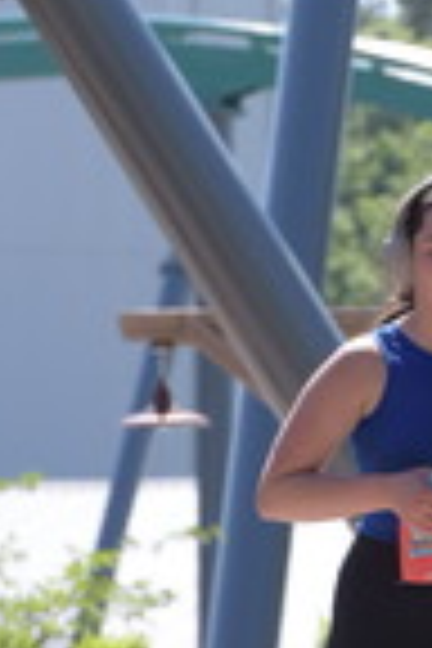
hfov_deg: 1.8
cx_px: 443
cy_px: 90
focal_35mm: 762
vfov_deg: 2.7
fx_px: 13715
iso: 800
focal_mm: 200
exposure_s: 1/640
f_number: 9
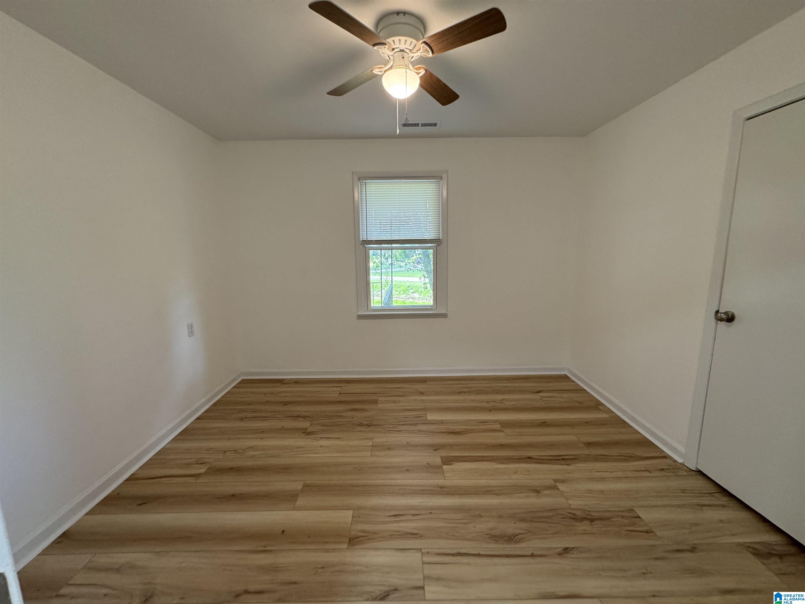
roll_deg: -0.3
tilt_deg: -10.1
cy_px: 302
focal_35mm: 14
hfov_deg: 102.1
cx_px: 402
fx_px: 326
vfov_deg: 85.7
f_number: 2.2
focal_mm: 2.22
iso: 320
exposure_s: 1/120
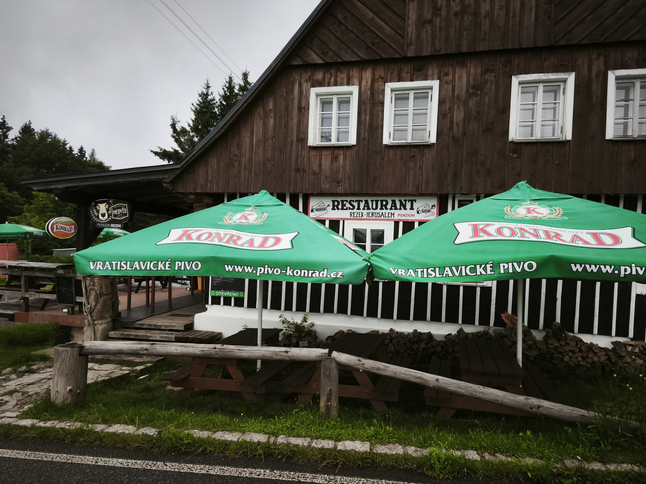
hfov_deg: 73.9
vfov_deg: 58.9
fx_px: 429
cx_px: 323
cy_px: 242
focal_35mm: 23
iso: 250
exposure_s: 1/1733
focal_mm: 5.35
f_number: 1.7
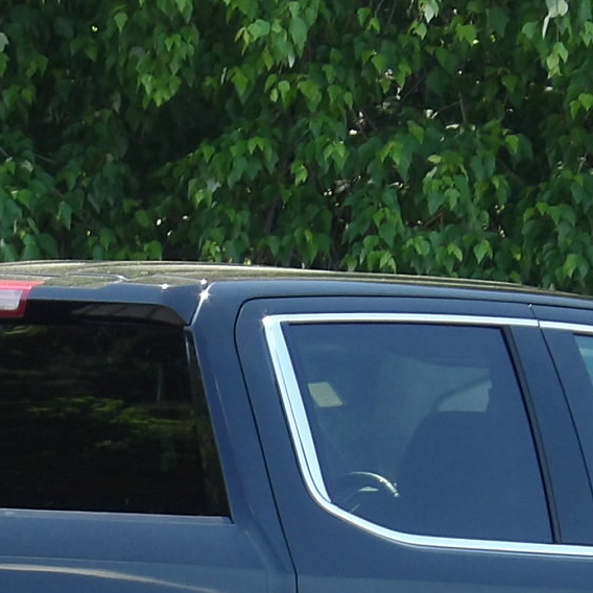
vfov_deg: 2.6
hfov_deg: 2.6
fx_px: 13218
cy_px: 608
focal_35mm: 682
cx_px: 119
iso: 100
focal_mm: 30.2
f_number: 4.4
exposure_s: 1/100
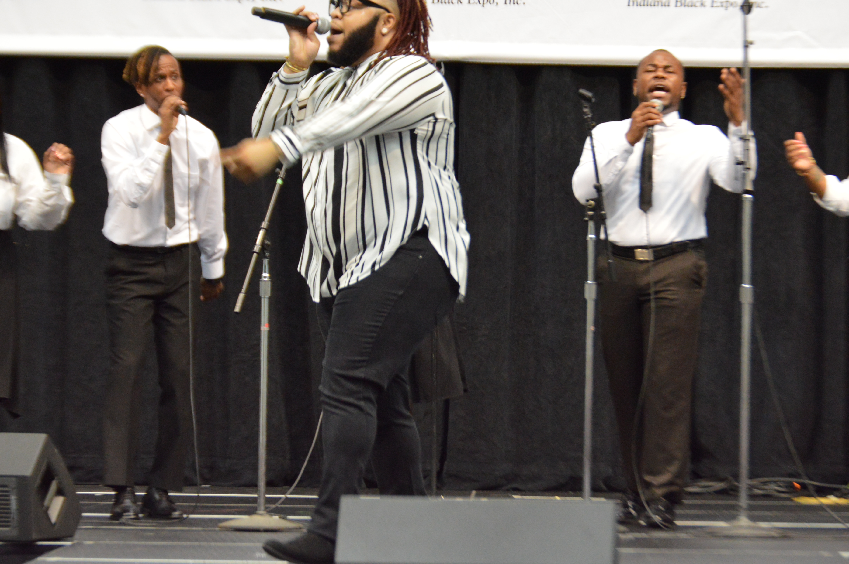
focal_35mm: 201
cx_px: 421
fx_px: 4736
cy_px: 248
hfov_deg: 10.2
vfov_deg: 6.8
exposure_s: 1/125
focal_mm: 100
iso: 1800
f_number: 4.8
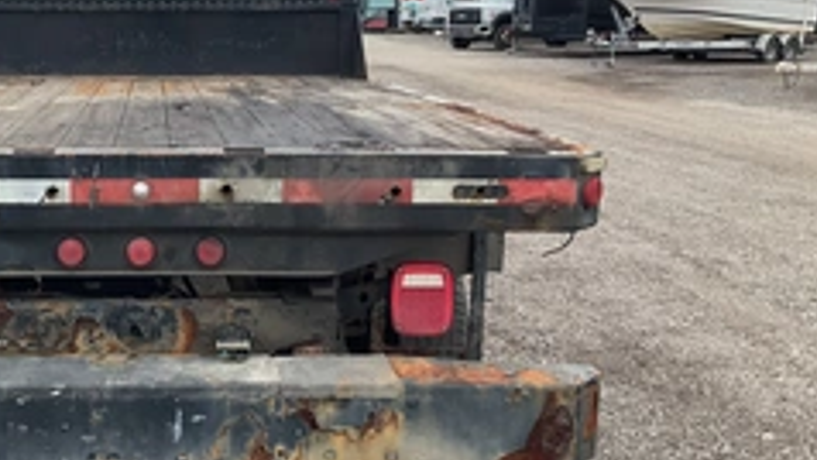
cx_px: 172
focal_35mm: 53
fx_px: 1148
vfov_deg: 22.6
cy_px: 185
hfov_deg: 37.8
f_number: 1.8
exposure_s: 1/674
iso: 25
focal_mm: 3
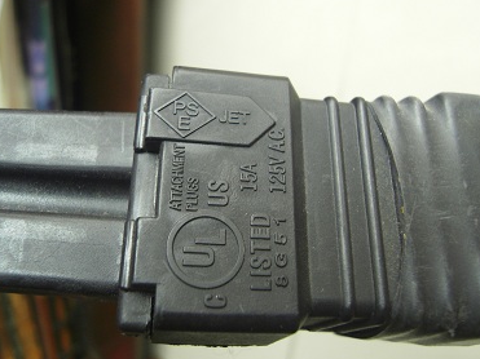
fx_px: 444
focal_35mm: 32
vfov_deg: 43.9
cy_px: 143
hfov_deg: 56.8
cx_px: 219
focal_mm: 4.3
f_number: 2.8
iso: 80
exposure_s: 1/125
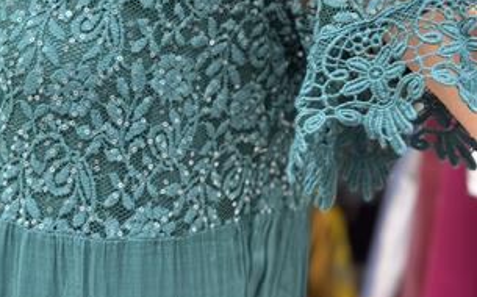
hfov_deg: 29.8
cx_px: 236
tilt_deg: -4.3
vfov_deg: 18.3
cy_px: -7
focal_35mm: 69
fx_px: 896
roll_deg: -8.6
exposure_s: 1/139
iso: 64
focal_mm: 6.76
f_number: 1.78
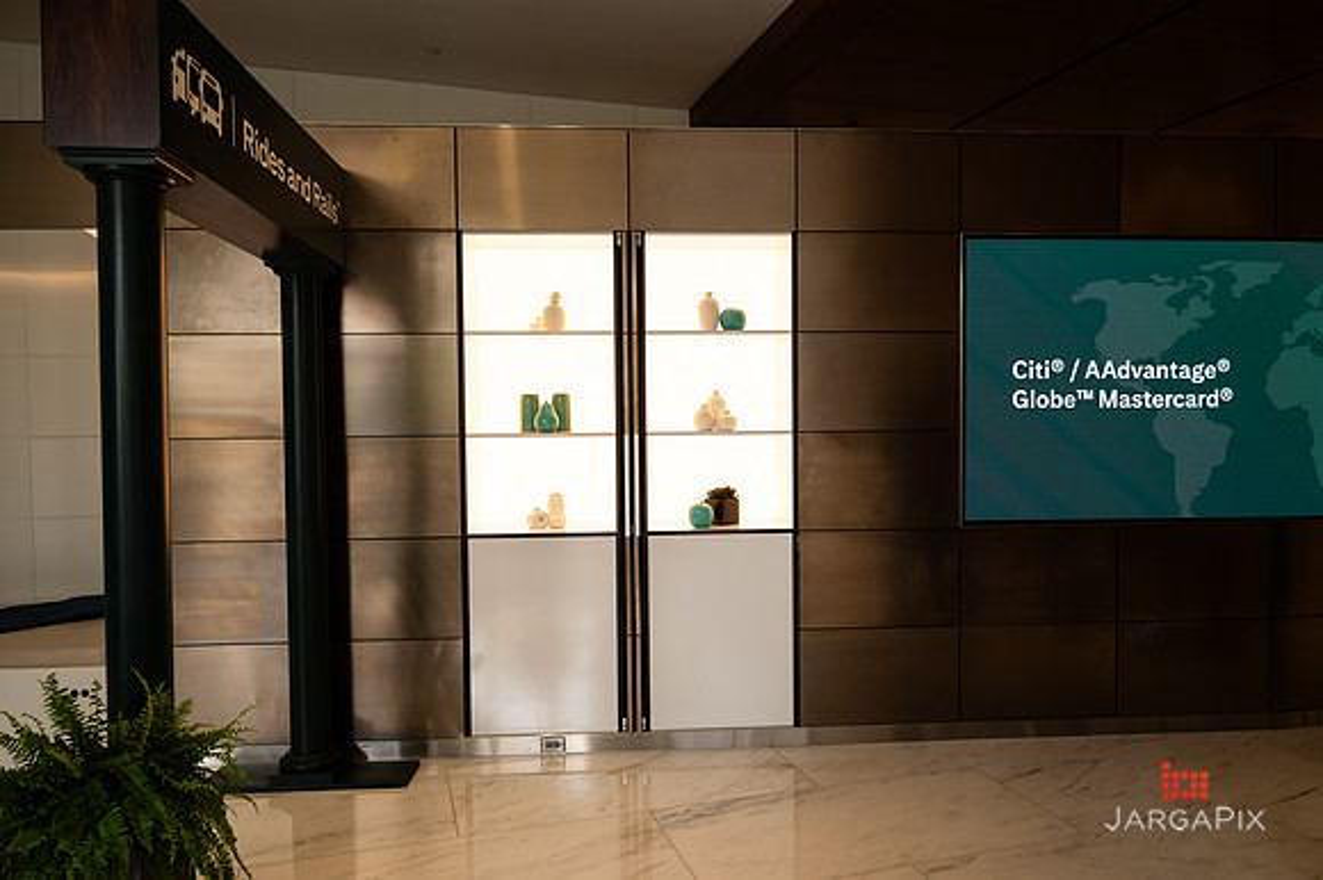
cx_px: 684
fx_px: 939
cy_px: 444
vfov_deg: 50.2
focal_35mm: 26
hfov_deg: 70.3
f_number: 3.2
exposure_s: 1/200
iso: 250
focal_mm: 24
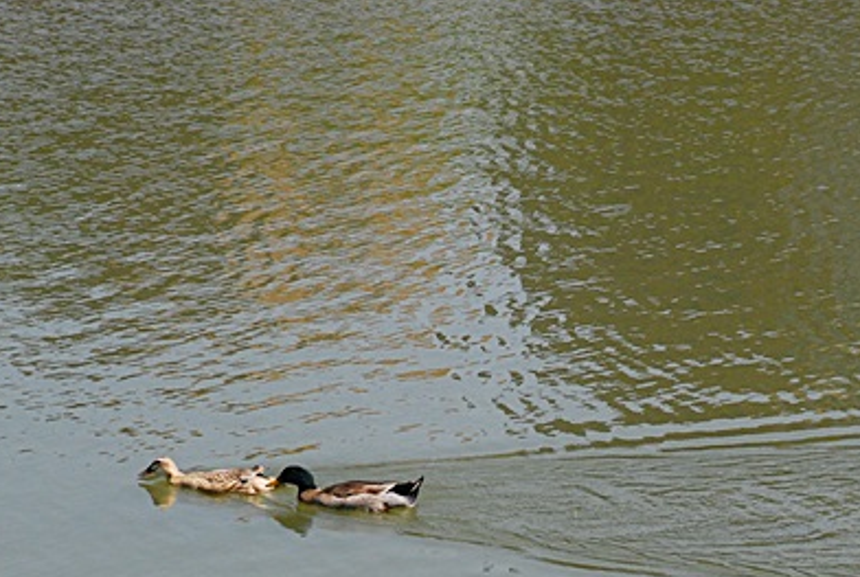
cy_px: 586
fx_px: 5864
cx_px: 601
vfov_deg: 5.6
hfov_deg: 8.4
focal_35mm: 245
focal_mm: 80
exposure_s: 1/1250
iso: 400
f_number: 6.3
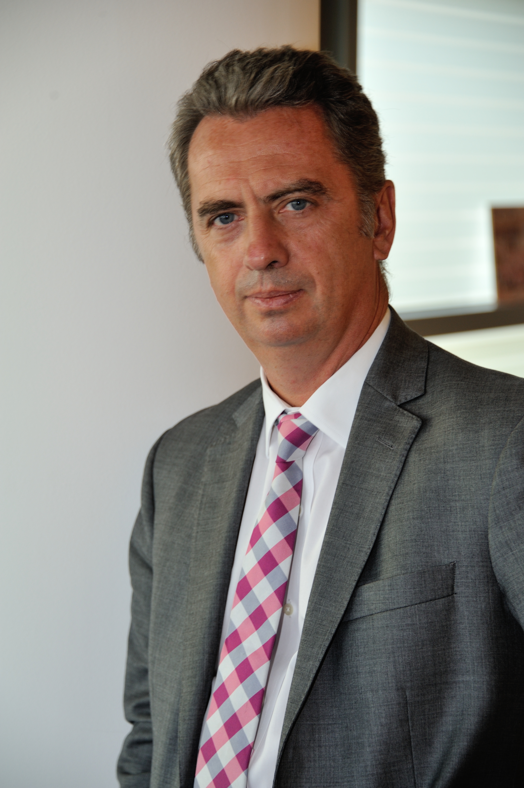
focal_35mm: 112
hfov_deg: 12.2
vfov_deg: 18.3
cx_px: 262
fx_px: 2448
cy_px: 394
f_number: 5.3
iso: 400
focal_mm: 112
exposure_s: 1/60
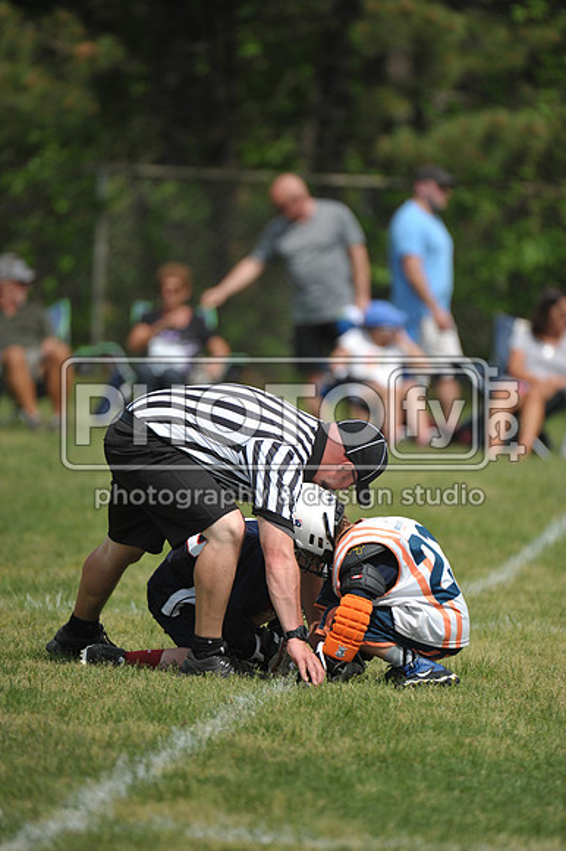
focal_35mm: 400
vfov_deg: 5.2
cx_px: 283
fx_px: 9444
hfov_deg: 3.4
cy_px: 426
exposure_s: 1/5000
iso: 640
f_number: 4
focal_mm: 400
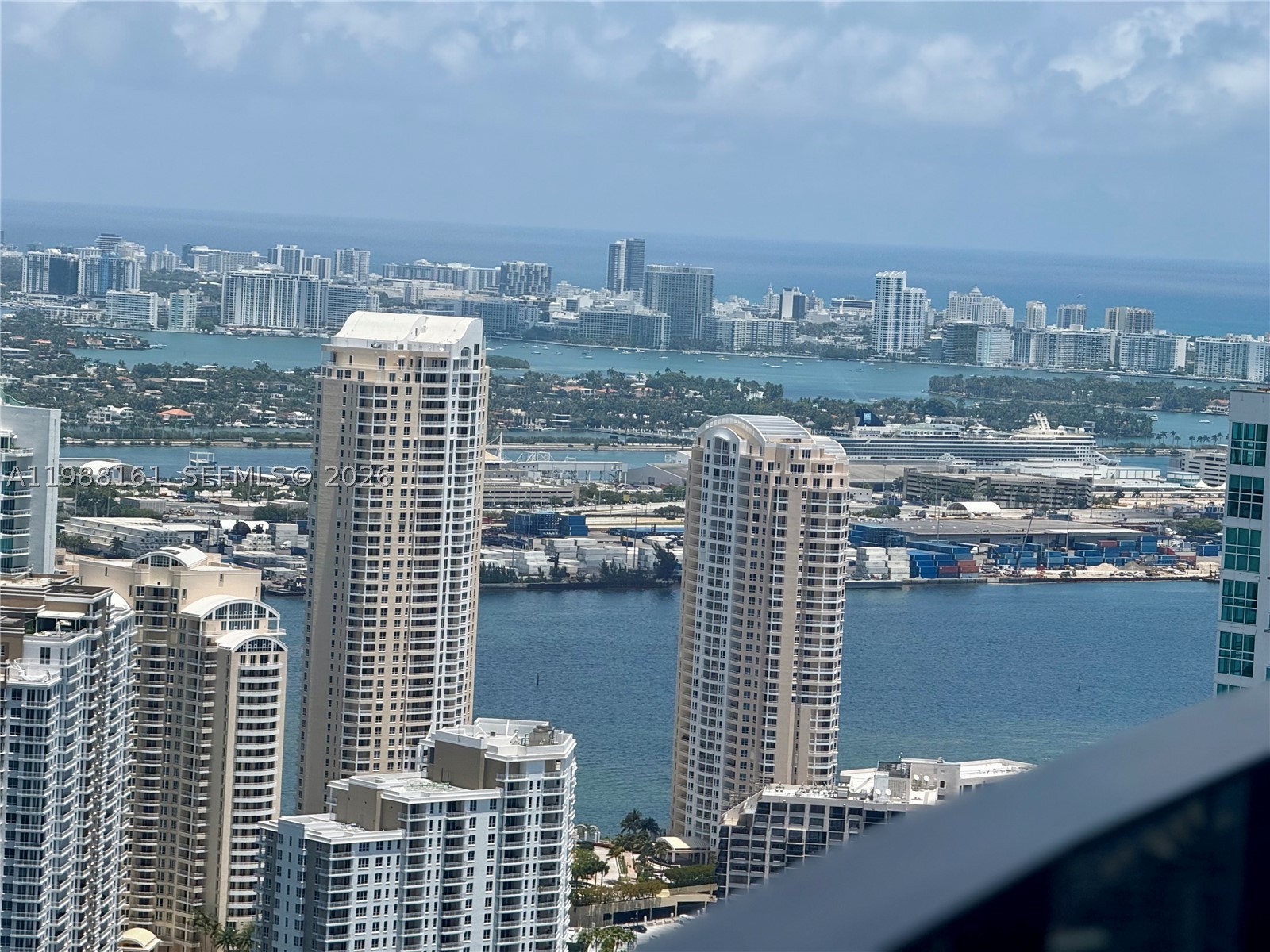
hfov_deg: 16.4
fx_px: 4403
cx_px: 635
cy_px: 476
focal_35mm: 120
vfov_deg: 12.3
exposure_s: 1/2817
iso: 64
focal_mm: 15.66
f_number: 2.8
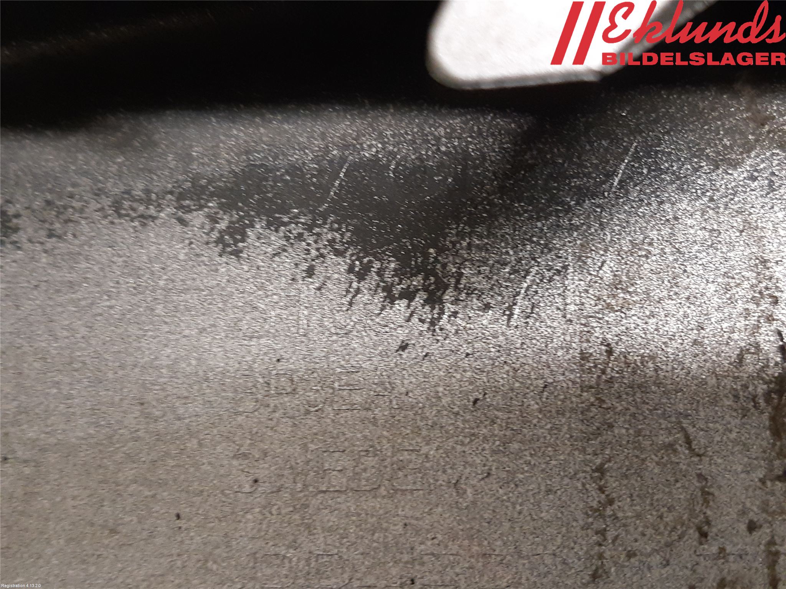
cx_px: 393
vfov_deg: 53.1
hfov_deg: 67.3
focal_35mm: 26
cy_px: 294
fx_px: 590
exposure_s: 1/50
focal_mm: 3.93
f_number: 1.7
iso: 250
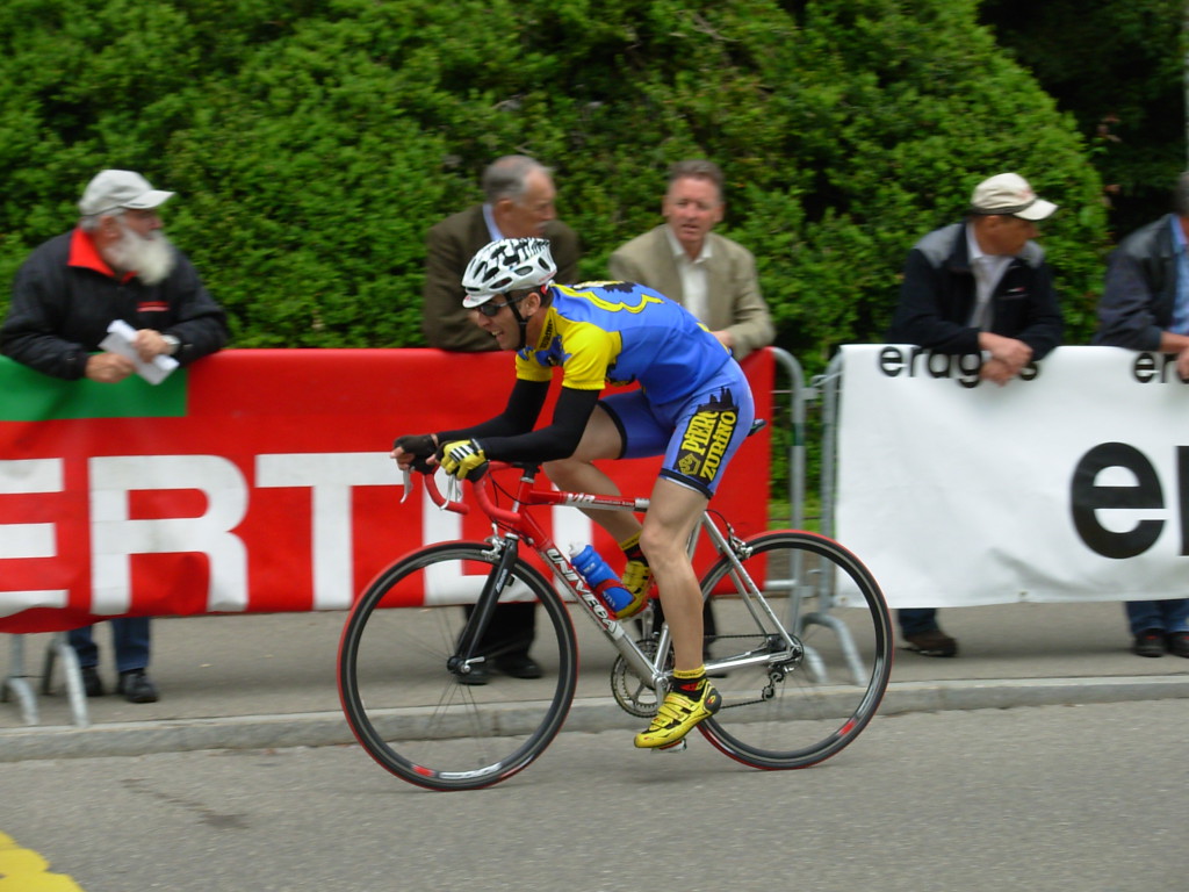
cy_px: 446
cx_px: 594
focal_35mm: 89
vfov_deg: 16.6
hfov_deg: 22.0
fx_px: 3057
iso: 50
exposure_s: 1/430
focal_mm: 14.7
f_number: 3.8
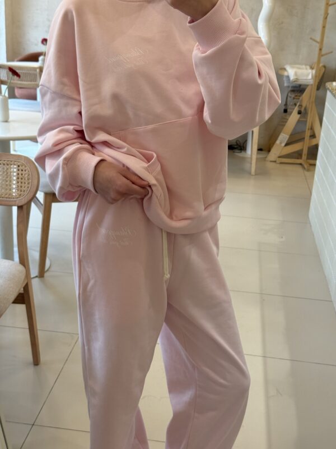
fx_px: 621
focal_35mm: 48
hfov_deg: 30.3
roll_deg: -3.8
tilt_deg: -31.5
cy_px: 224
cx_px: 168
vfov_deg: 39.7
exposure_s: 1/100
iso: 100
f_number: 1.78
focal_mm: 6.76
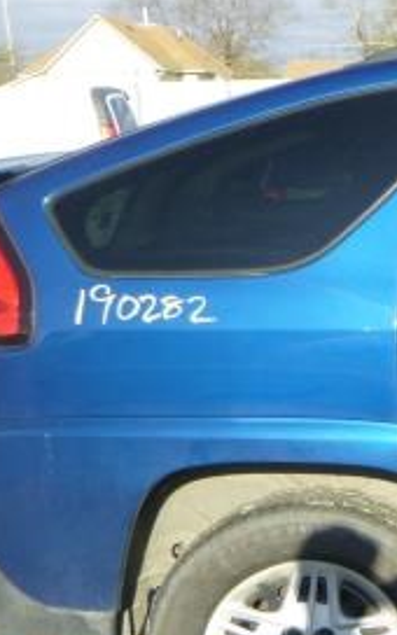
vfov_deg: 26.5
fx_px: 1350
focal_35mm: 78
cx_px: 848
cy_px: 315
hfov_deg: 13.7
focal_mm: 4.5
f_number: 3.9
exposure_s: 1/250
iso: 100
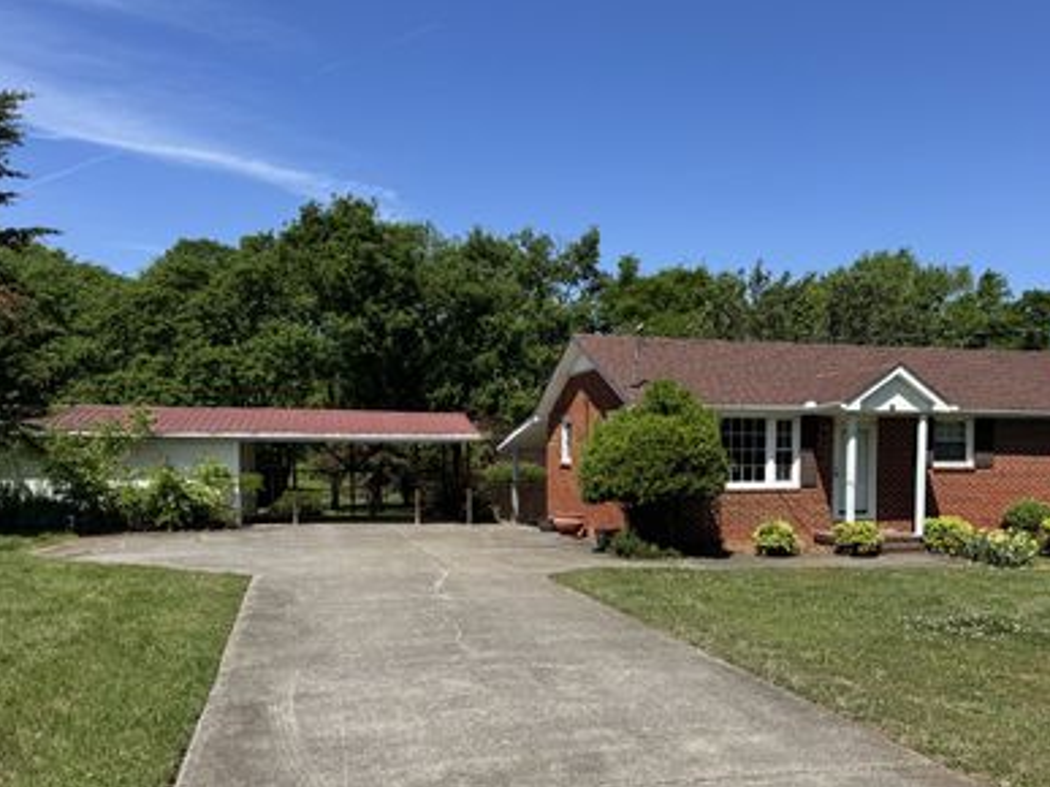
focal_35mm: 31
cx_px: 627
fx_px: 940
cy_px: 498
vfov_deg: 45.0
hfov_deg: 57.9
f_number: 1.78
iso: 80
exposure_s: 1/5348
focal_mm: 6.76
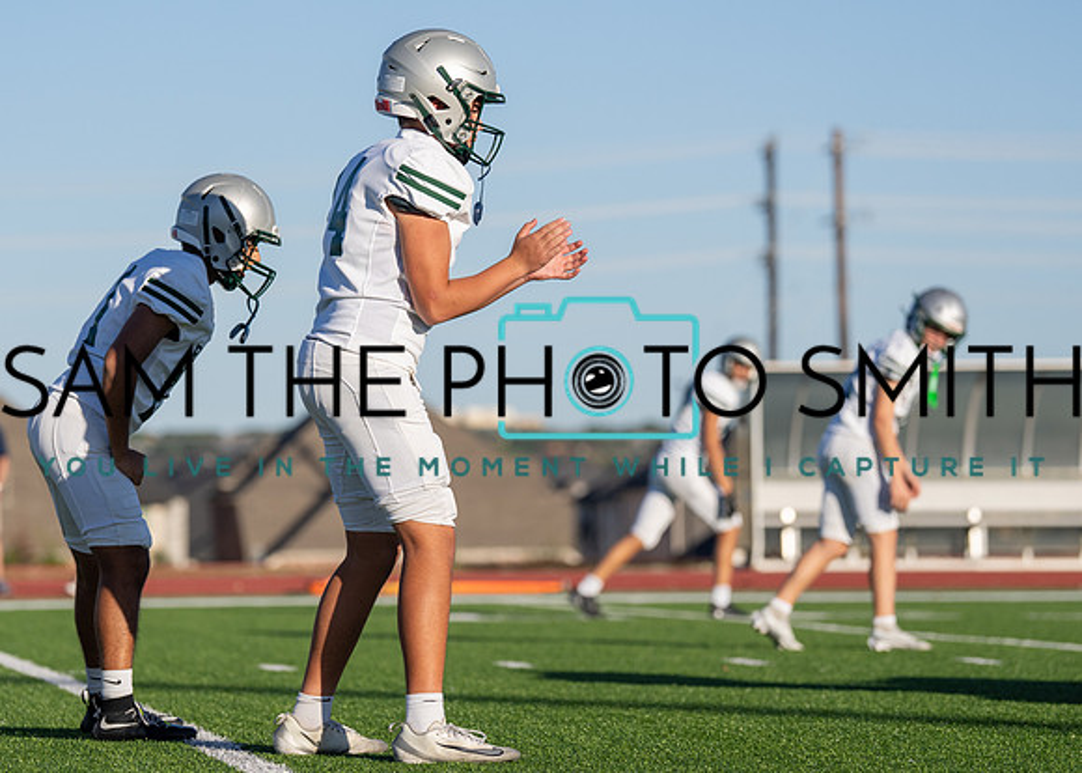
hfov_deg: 11.9
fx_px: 5186
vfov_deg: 8.5
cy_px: 350
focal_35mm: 169
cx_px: 413
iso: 160
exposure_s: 1/4000
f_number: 2.8
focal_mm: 121
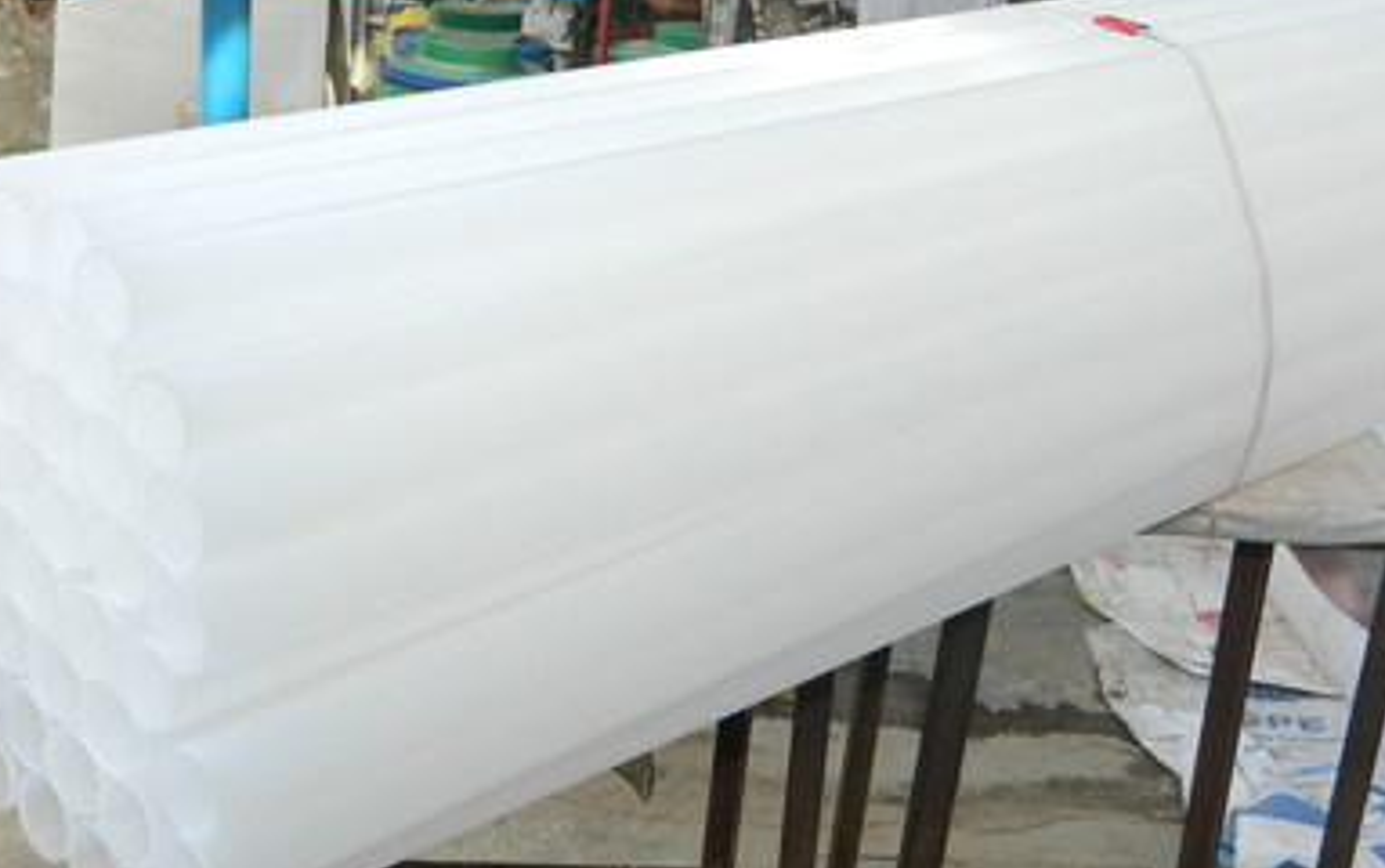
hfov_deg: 31.5
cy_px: 461
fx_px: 2455
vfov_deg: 20.0
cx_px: 615
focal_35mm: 65
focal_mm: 8.4
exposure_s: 1/60
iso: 80
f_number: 3.6
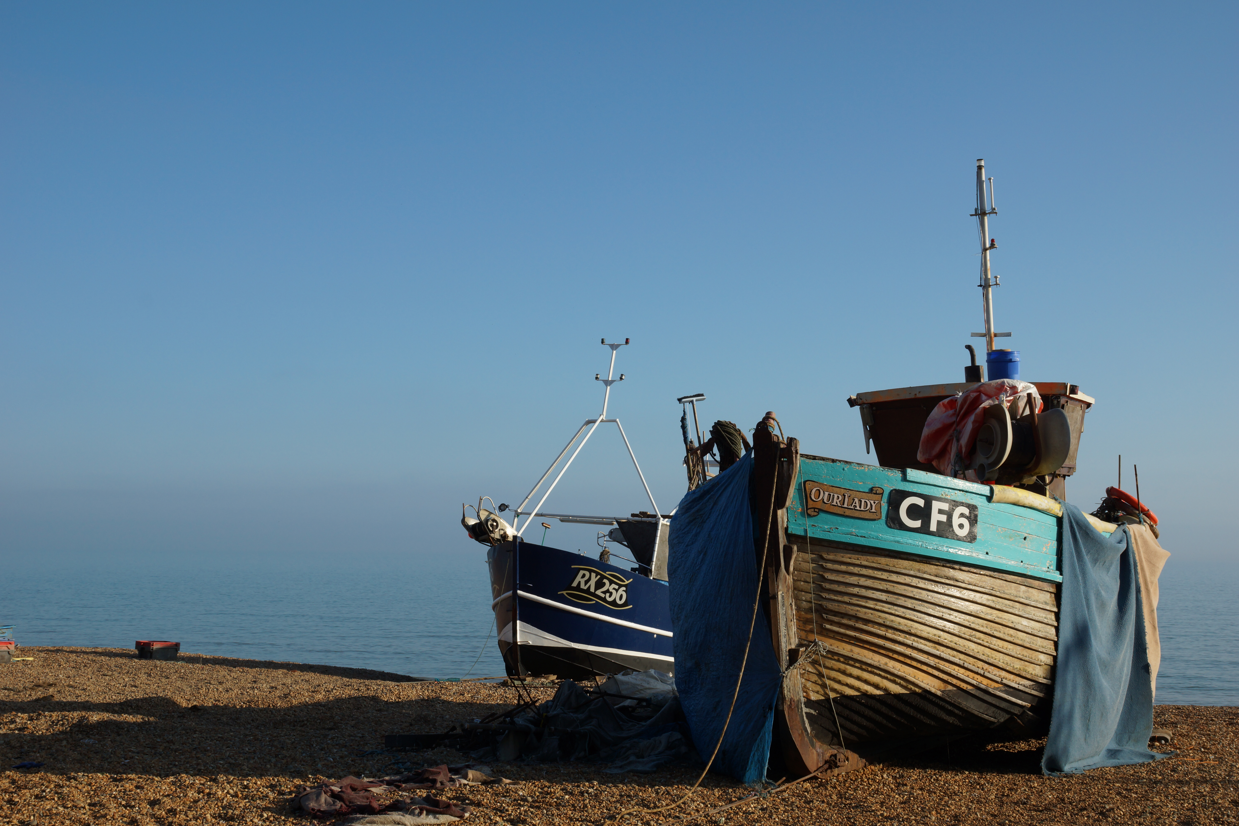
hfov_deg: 46.4
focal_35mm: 42
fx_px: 1445
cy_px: 413
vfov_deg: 31.9
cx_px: 620
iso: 100
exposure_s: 1/200
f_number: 11
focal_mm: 28
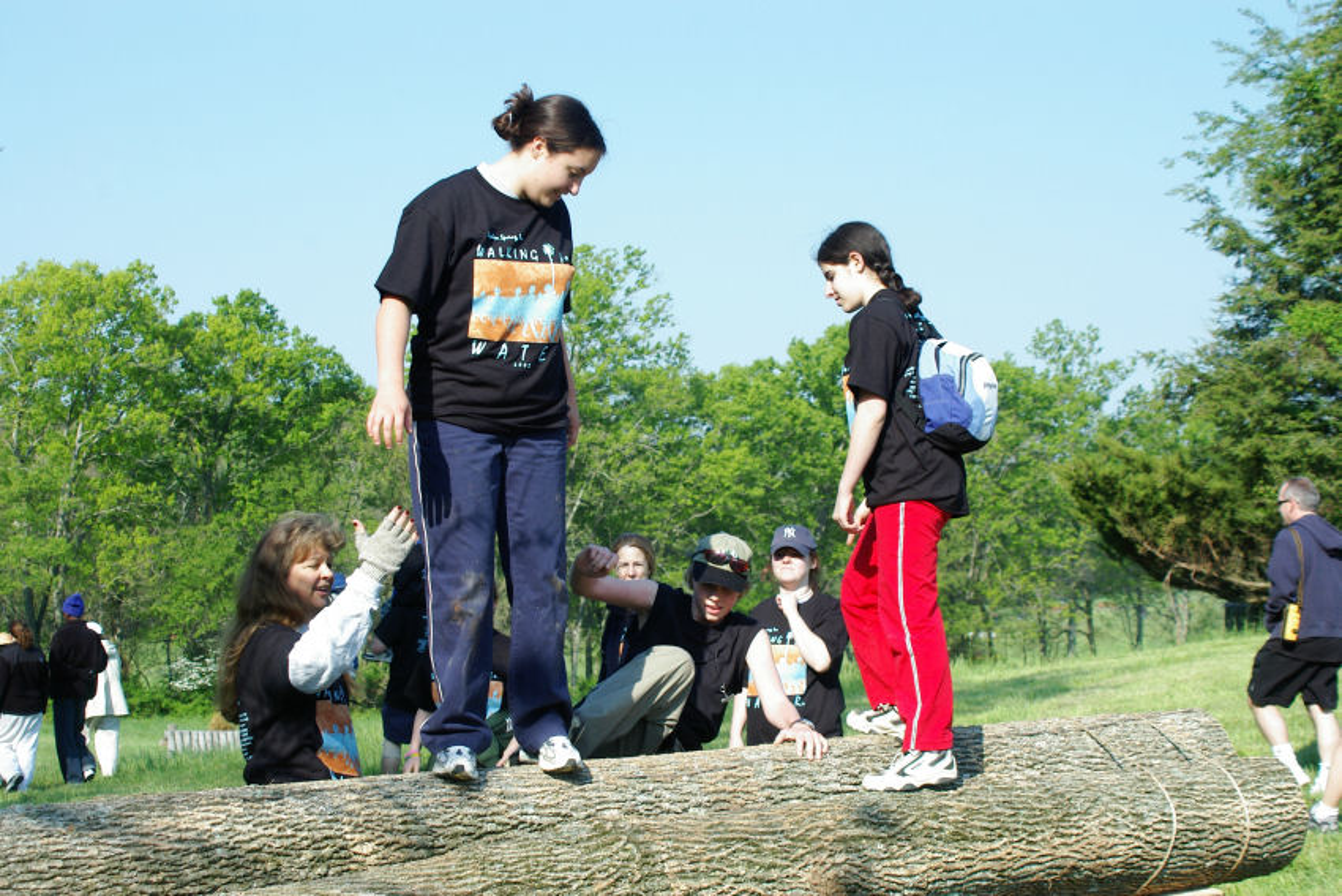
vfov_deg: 22.6
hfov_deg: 33.4
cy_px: 448
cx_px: 671
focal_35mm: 60
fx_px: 2237
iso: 200
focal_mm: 40
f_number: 8
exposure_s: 1/250
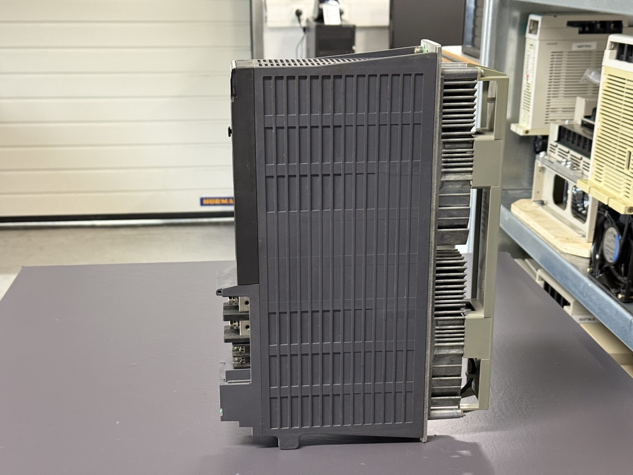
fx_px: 878
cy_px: 238
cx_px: 316
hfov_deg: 39.7
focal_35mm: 48
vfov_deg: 30.3
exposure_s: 1/33
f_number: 1.78
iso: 250
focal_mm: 6.76
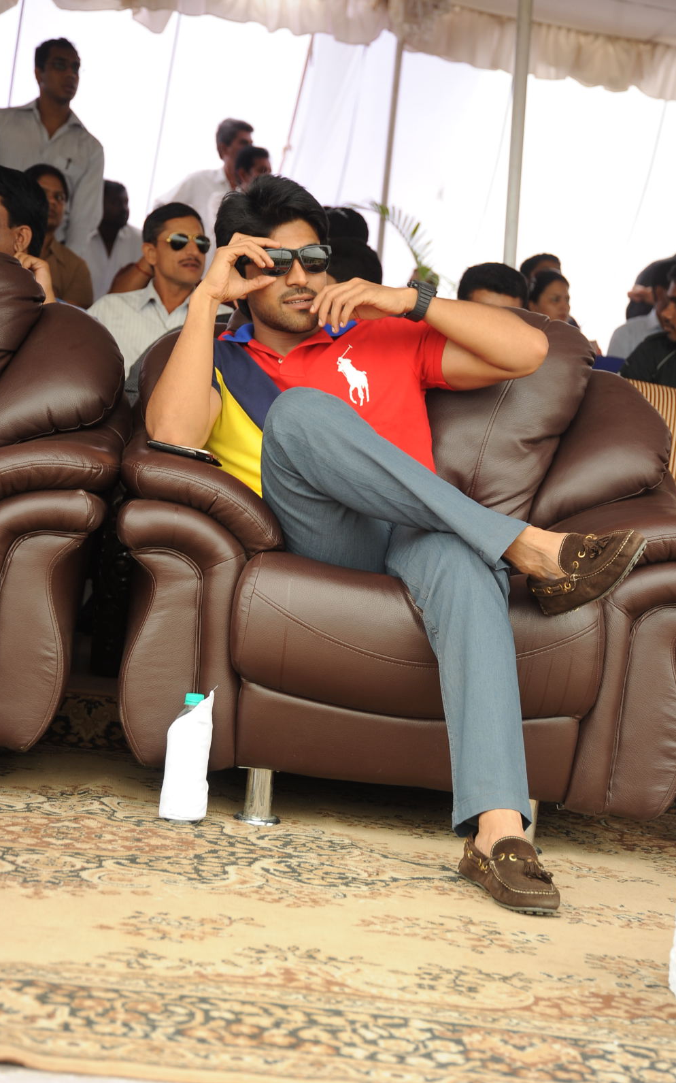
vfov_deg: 24.6
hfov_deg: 15.5
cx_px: 356
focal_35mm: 84
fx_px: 2477
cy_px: 539
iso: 500
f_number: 6.3
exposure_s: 1/125
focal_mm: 82
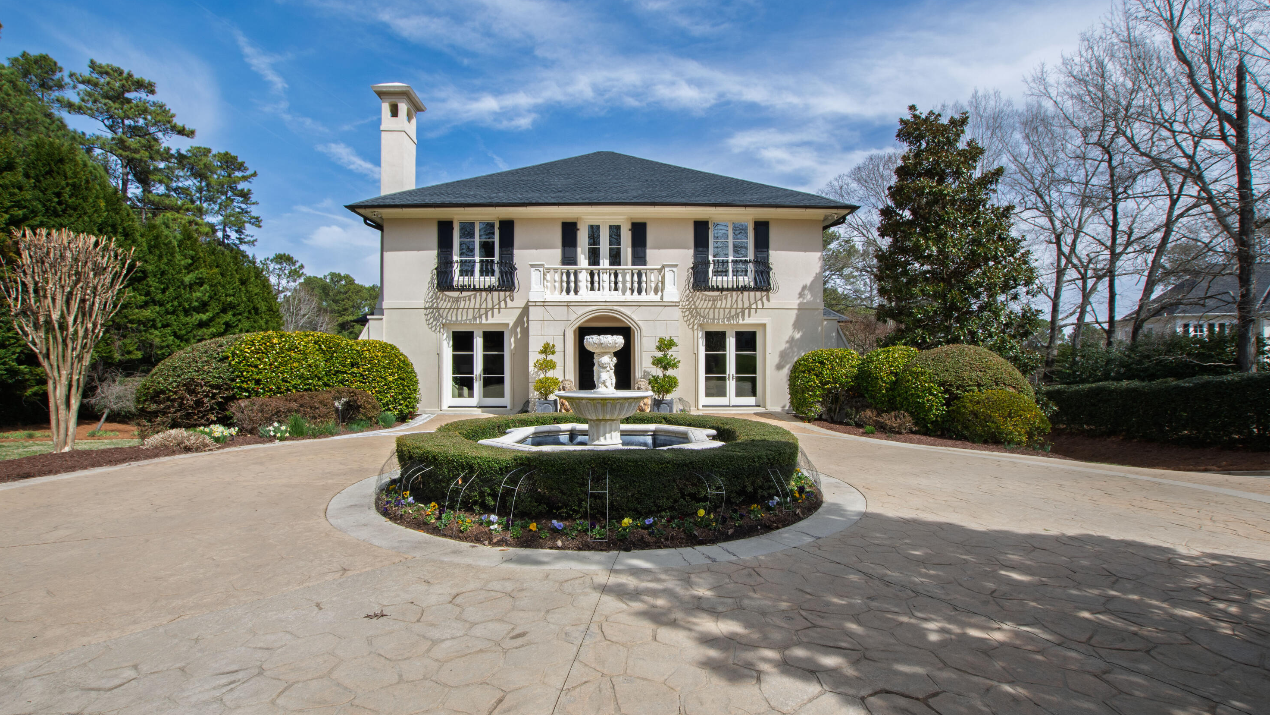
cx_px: 631
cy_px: 350
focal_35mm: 16
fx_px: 539
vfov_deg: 67.1
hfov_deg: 99.4
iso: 100
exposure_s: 1/250
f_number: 8
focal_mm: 10
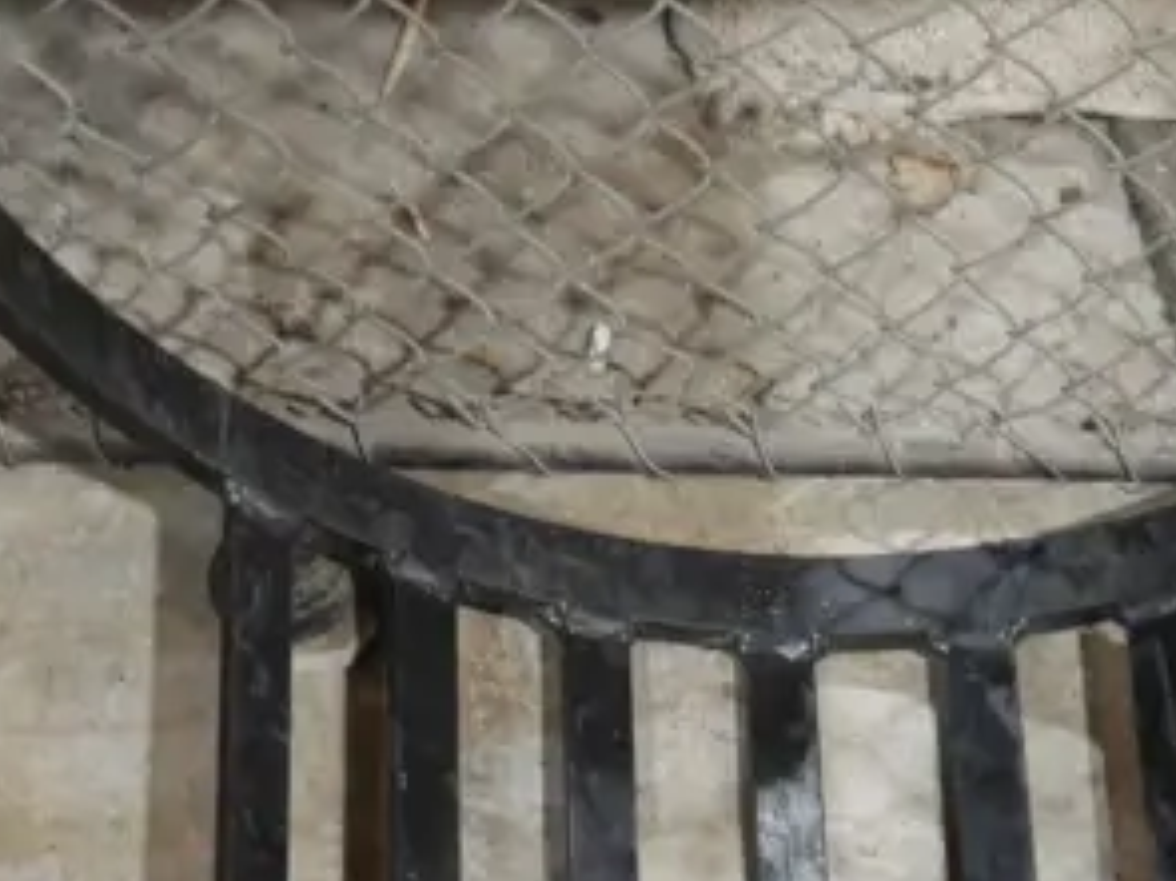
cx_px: 917
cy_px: 1098
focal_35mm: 132
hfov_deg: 14.9
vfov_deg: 11.0
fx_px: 4483
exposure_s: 1/60
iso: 800
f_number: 4.1
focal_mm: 19
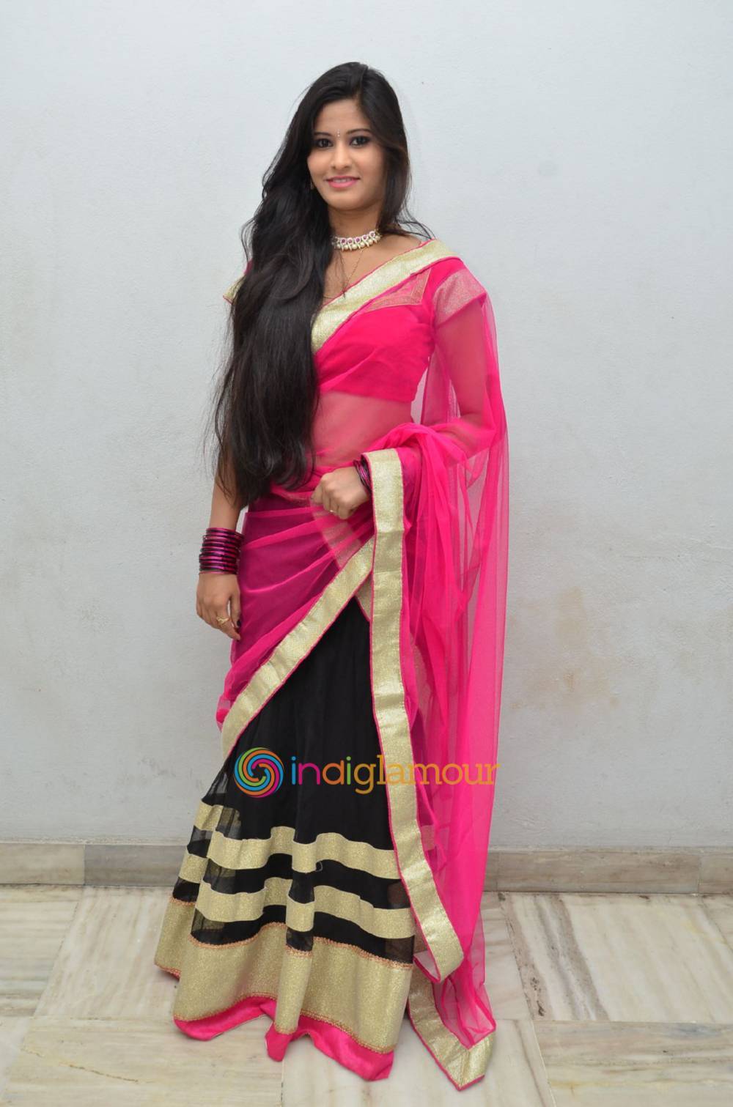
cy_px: 554
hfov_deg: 35.3
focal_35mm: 38
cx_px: 366
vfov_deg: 51.4
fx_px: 1151
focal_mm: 25
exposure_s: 1/125
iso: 1000
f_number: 5.6
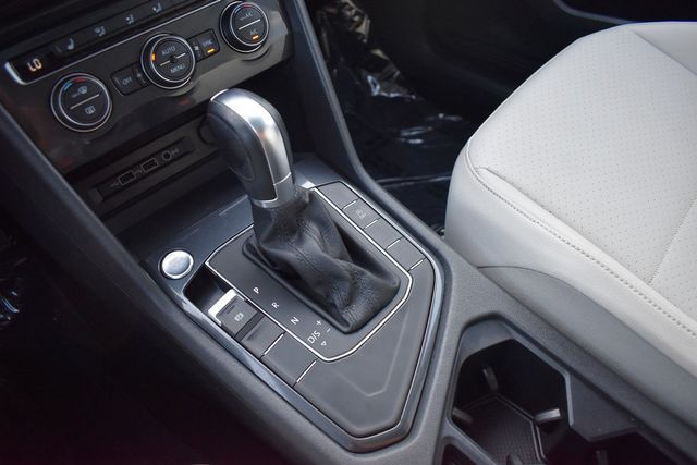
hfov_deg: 67.4
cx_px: 348
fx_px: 523
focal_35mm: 27
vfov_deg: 48.0
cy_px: 232
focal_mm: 18
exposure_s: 1/200
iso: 800
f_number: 3.5
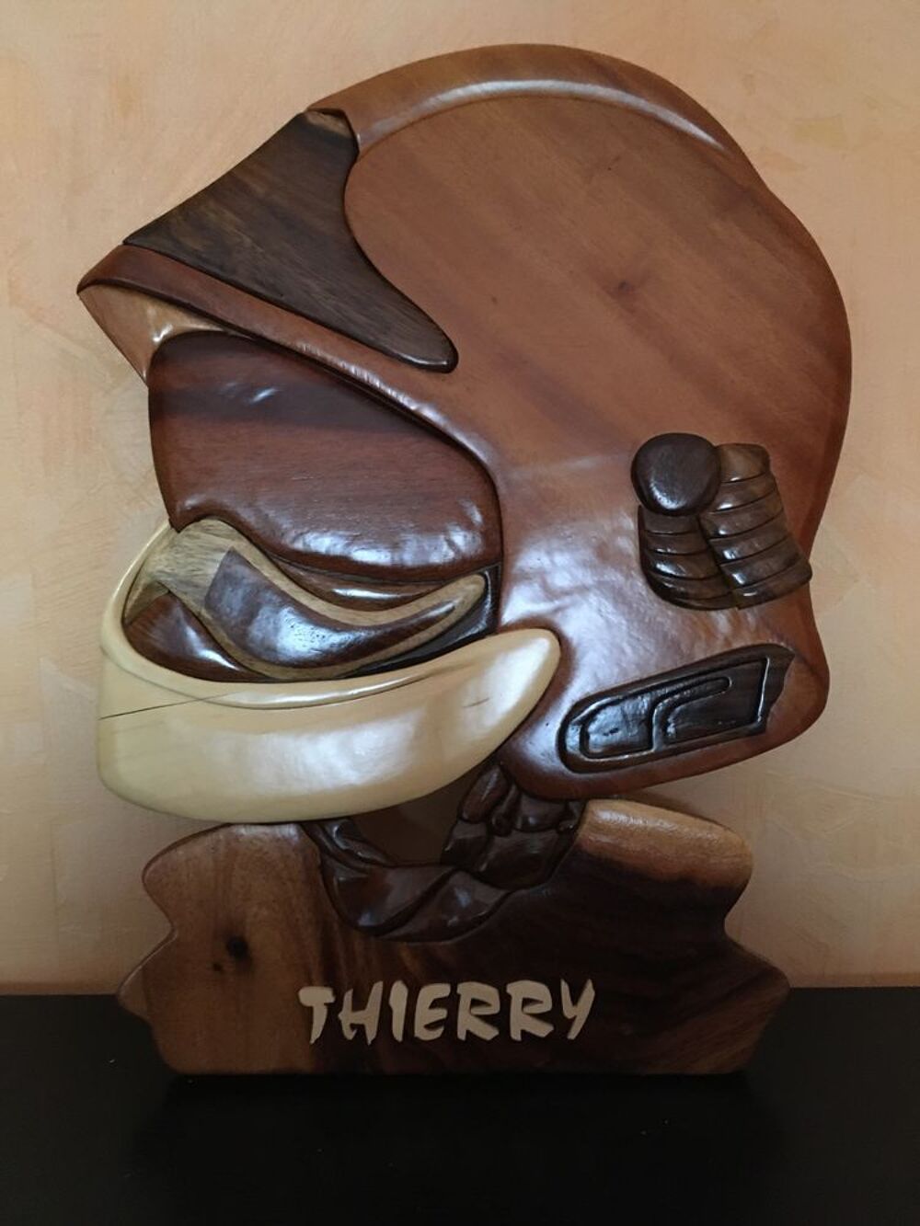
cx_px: 460
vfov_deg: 61.7
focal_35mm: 29
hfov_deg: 48.2
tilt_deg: -8.3
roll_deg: +1.4
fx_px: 1027
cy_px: 613
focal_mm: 4.15
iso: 500
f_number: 2.2
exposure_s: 1/17
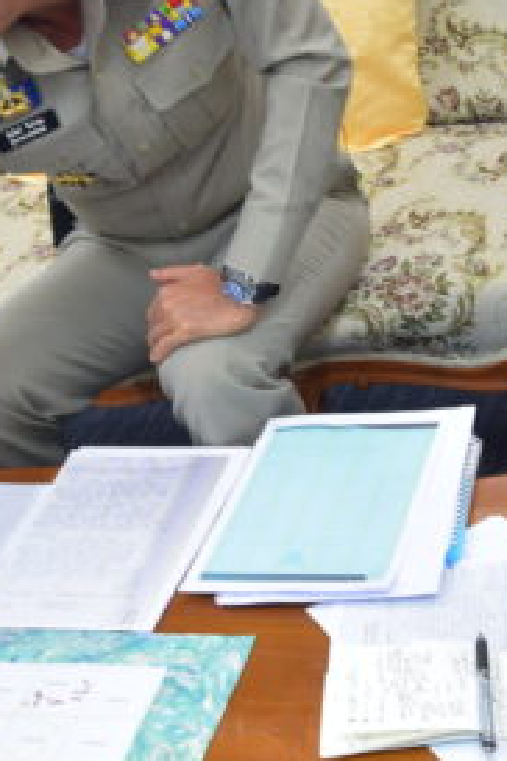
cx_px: 357
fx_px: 1521
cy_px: 311
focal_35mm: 72
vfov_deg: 28.0
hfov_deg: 18.8
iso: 400
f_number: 6.3
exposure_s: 1/20
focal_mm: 18
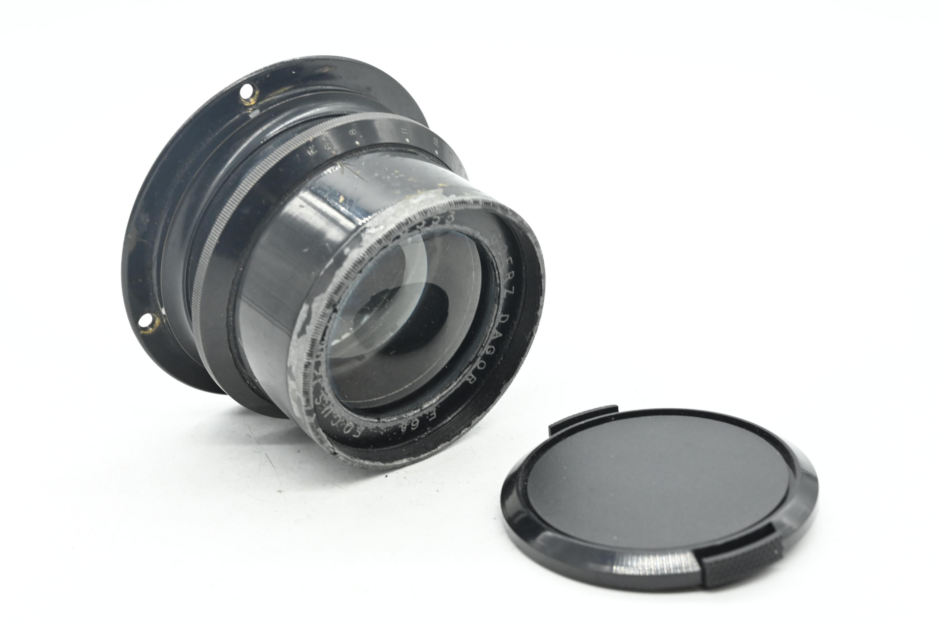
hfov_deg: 39.6
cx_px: 470
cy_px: 314
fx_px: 1305
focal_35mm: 50
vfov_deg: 27.0
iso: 3200
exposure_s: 1/125
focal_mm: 50
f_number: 14
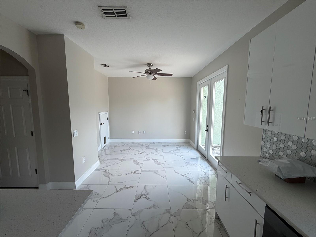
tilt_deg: -5.3
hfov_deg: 102.1
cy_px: 118
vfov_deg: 85.7
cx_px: 158
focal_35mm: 14
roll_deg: +0.0
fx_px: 128
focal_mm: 2.22
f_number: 2.2
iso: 100
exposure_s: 1/121
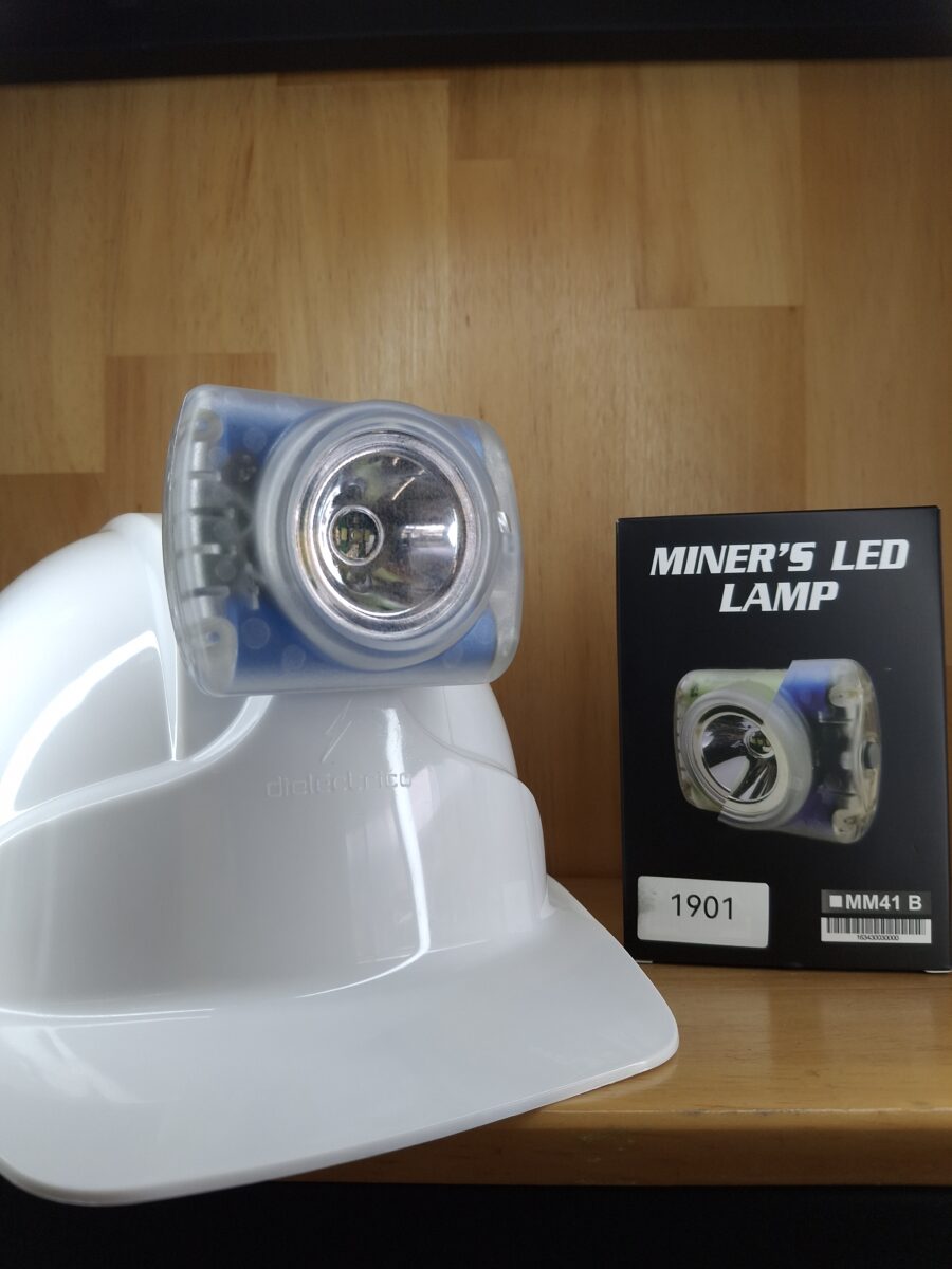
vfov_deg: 69.4
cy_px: 634
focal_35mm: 25
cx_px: 476
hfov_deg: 54.9
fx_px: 917
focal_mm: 4.69
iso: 64
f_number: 1.8
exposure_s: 1/177
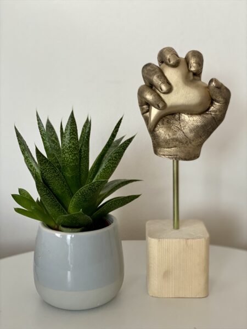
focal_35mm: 52
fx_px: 495
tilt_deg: -9.8
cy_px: 164
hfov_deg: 28.0
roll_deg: -0.3
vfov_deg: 36.8
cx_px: 124
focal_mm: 6
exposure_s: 1/40
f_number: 2
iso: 200
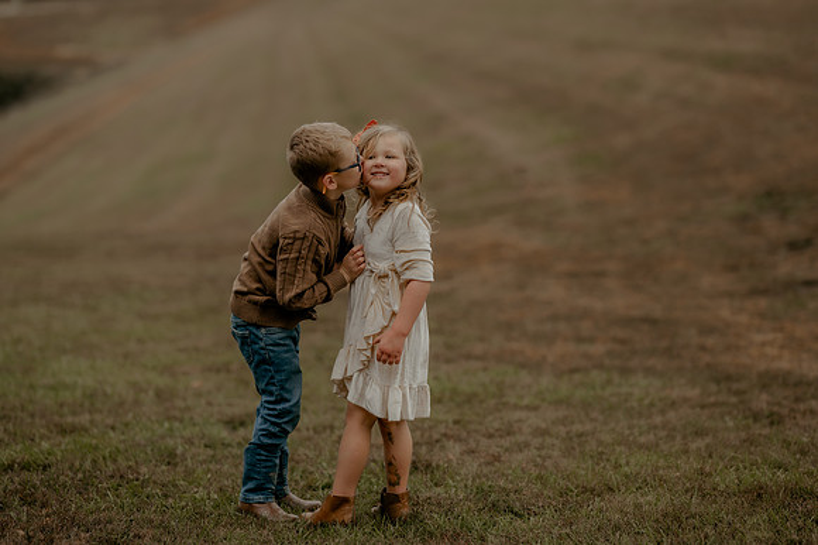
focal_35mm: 85
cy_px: 272
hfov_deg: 23.9
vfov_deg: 16.1
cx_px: 409
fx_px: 1930
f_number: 1.8
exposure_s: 1/250
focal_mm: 85
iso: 400
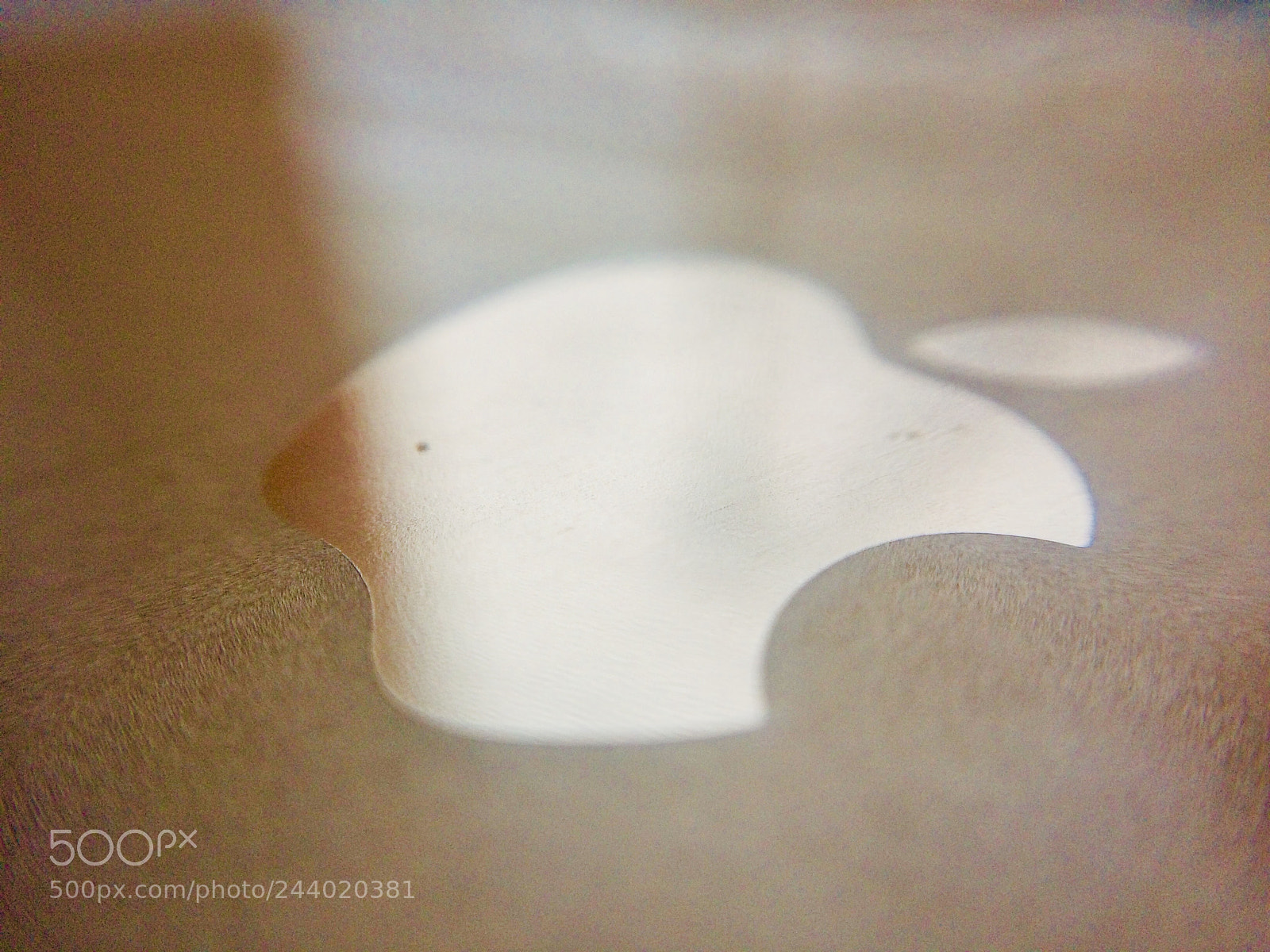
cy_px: 476
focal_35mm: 29
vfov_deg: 48.2
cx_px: 635
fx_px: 1064
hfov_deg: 61.7
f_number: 2.2
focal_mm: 4.15
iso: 32
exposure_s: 1/155
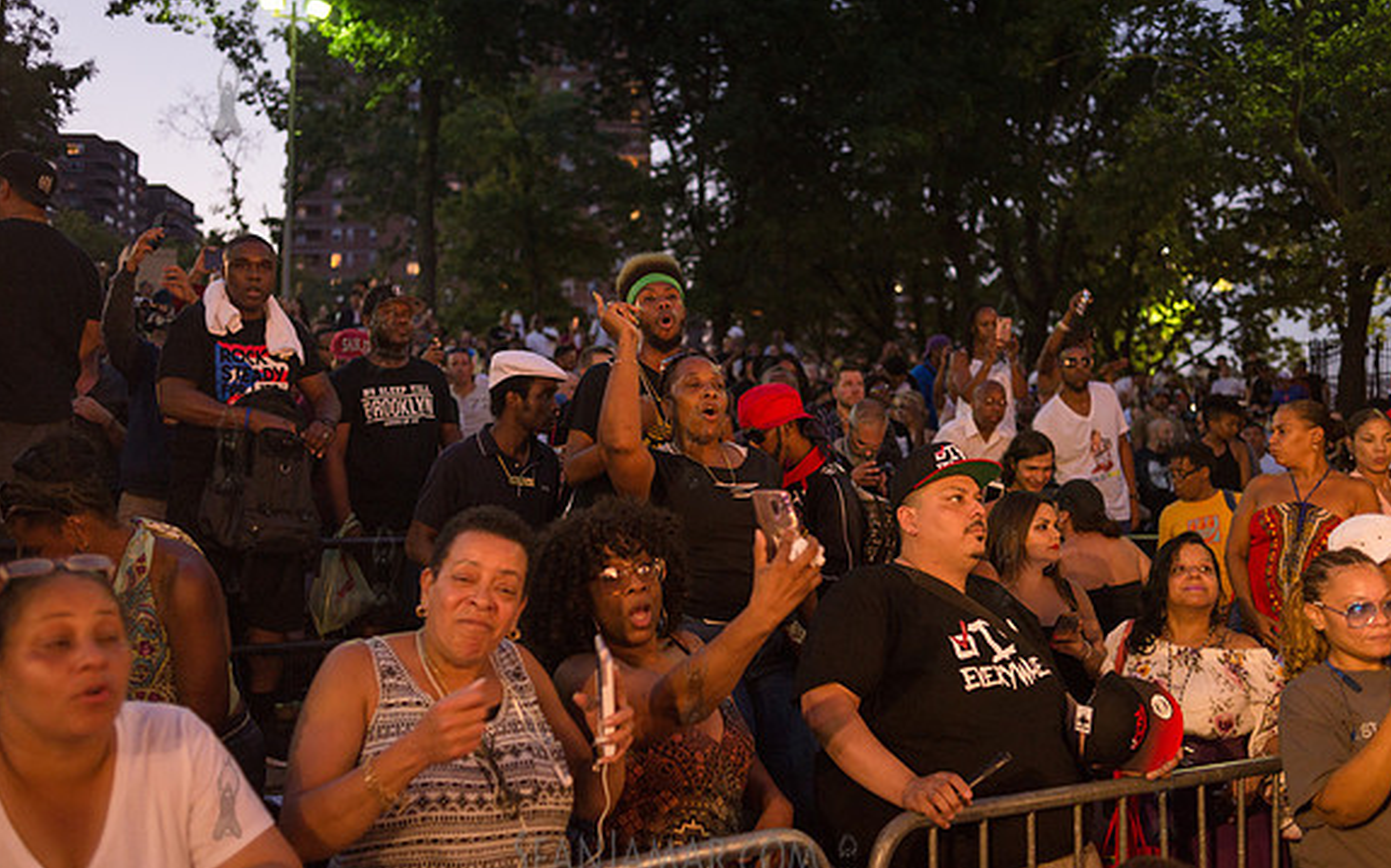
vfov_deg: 35.3
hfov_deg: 54.0
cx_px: 694
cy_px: 446
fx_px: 1364
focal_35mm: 36
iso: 1250
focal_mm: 35
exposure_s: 1/100
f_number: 2.8
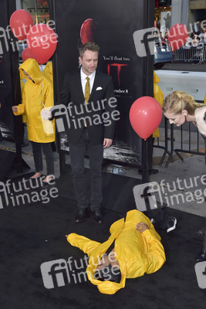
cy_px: 154
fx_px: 429
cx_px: 103
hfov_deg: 27.0
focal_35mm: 50
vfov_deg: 39.6
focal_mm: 50
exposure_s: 1/250
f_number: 6.3
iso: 640
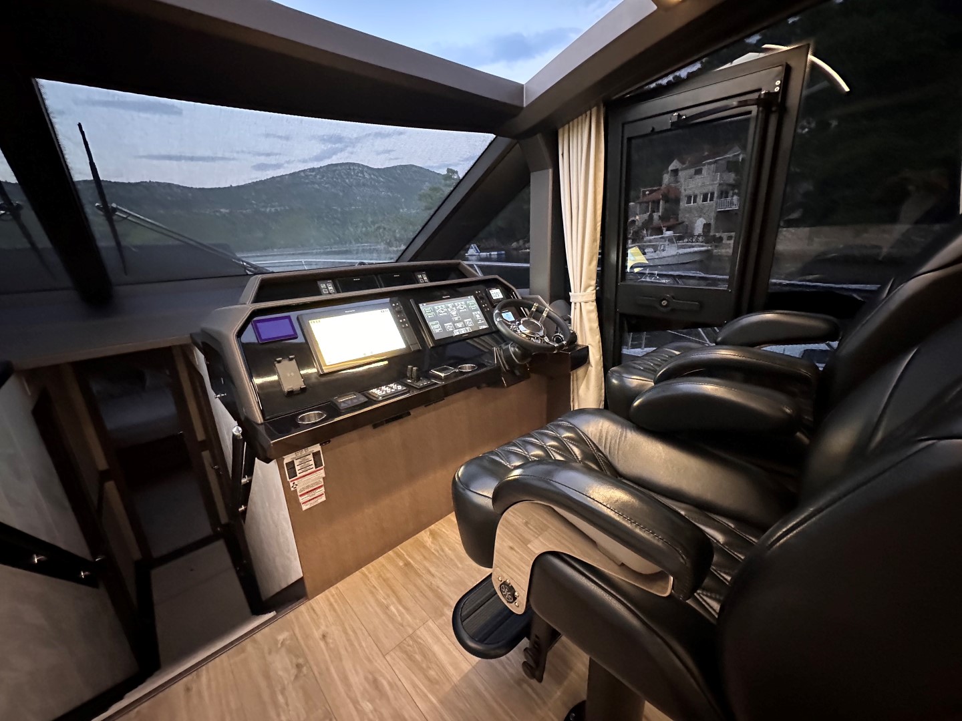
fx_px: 389
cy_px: 360
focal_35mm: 14
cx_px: 481
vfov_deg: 85.7
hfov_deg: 102.1
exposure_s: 1/38
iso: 1000
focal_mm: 2.22
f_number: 2.2
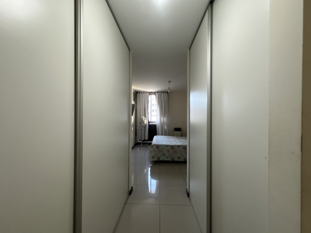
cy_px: 116
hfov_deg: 102.1
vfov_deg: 85.7
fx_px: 126
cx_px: 156
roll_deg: -0.5
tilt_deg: -0.9
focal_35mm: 14
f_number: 2.2
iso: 160
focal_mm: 2.22
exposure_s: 1/50
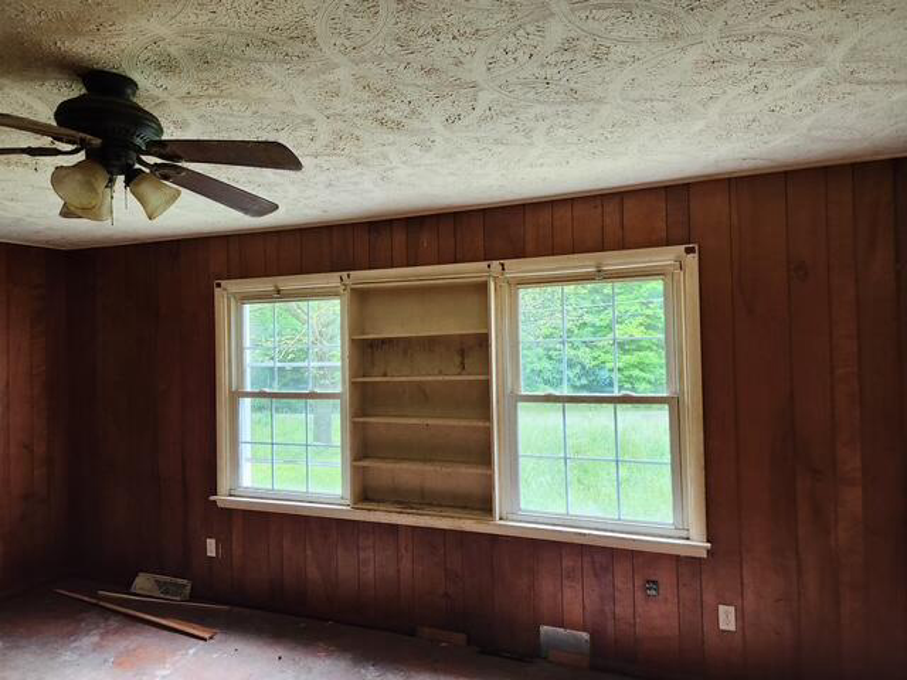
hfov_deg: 73.9
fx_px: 603
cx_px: 454
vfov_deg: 58.9
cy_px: 340
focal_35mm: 23
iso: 320
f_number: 1.8
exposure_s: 1/120
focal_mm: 5.4
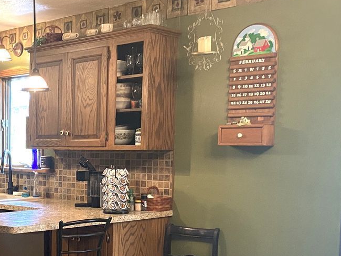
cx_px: 12
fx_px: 591
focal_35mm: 60
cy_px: 204
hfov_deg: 30.2
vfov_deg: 24.1
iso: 400
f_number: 1.8
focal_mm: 4.25
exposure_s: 1/60
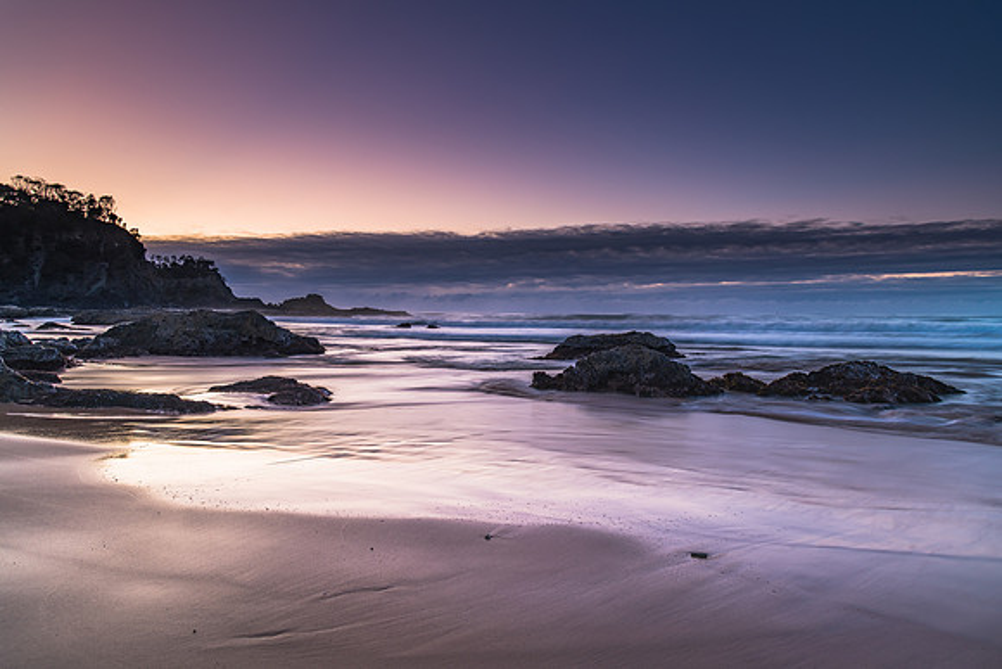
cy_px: 334
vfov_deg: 52.2
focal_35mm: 24
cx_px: 501
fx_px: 682
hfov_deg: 72.6
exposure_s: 1.6
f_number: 8
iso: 100
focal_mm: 24
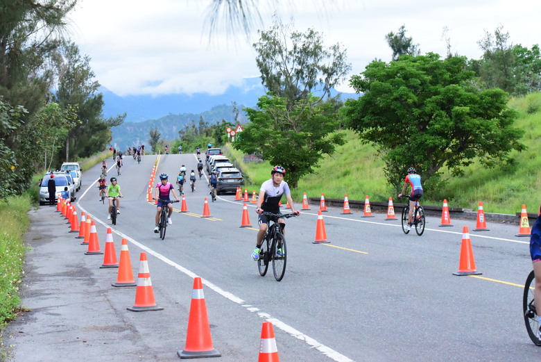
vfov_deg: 14.9
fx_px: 1383
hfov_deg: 22.1
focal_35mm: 92
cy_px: 181
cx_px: 270
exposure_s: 1/2000
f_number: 11
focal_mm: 92
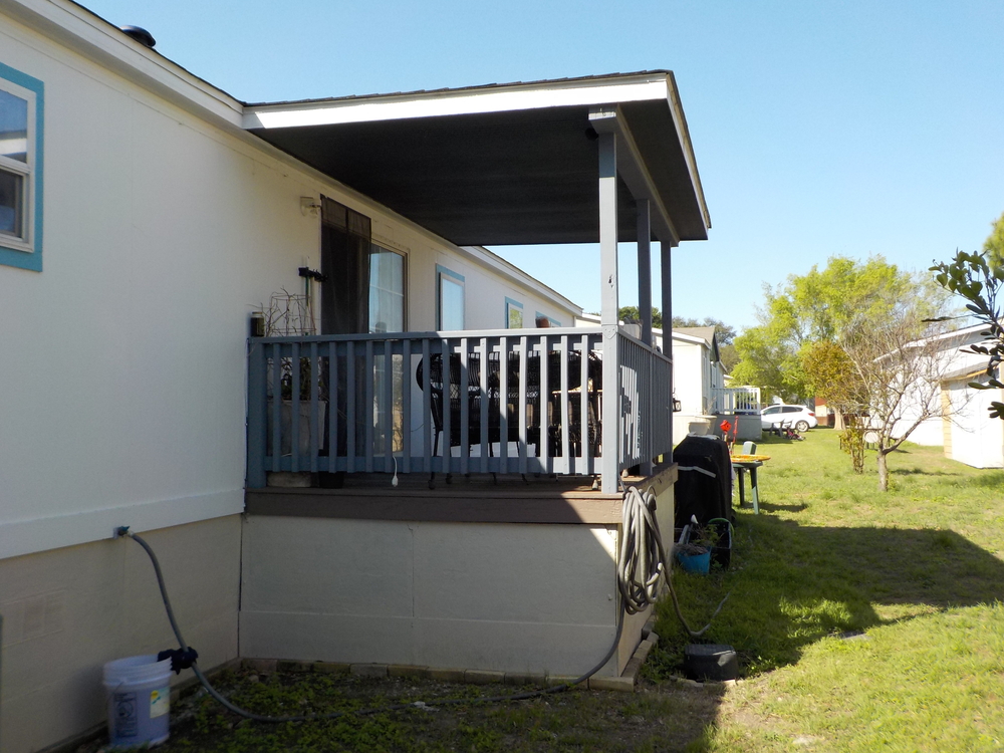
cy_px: 376
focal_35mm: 30
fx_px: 870
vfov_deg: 46.8
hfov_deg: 60.0
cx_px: 502
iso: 125
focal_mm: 4.1
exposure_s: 1/640
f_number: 3.3
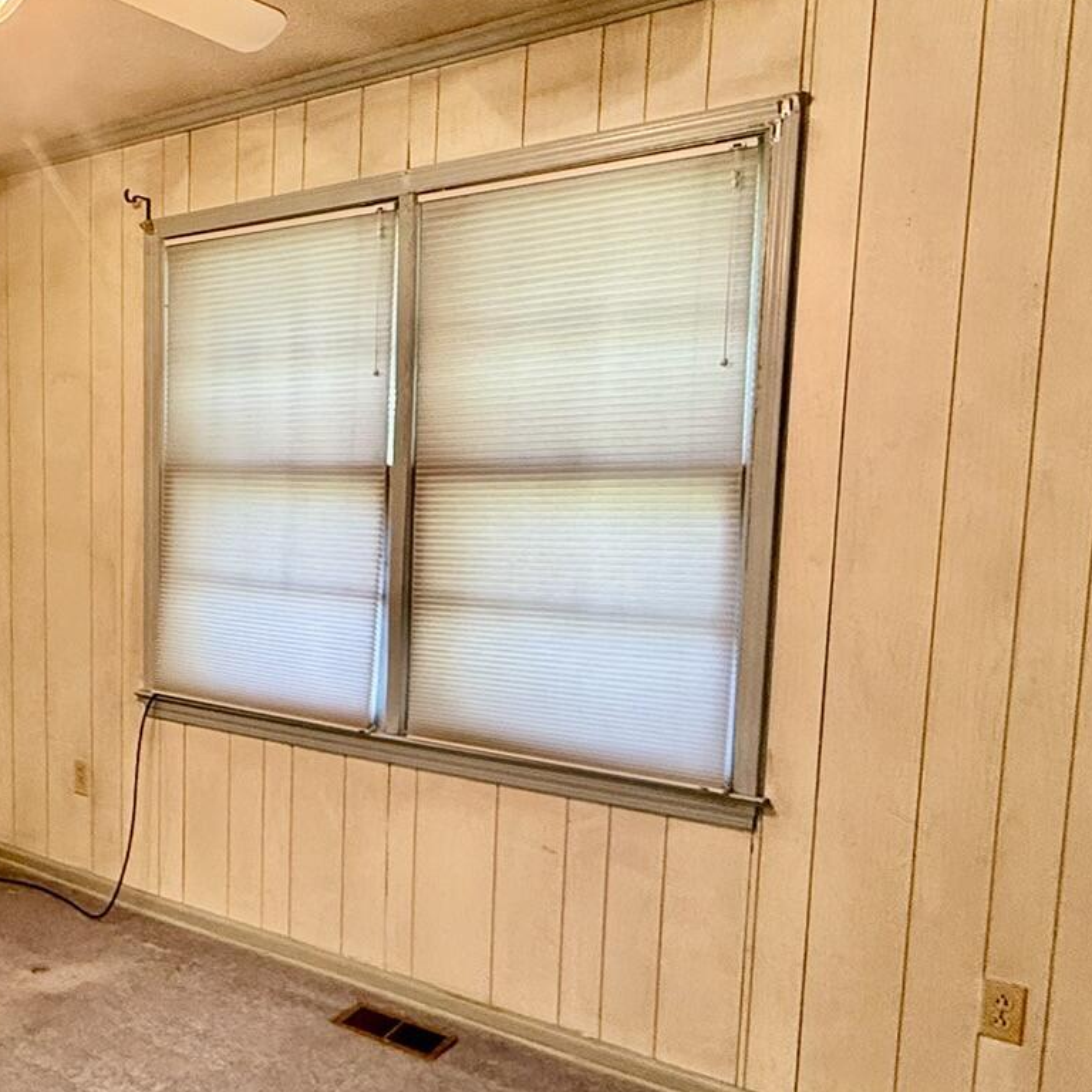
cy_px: 627
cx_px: 189
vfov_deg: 49.6
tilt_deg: -5.8
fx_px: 1178
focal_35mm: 33
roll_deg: -0.2
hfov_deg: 46.6
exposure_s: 1/60
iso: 400
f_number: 2.2
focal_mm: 2.22
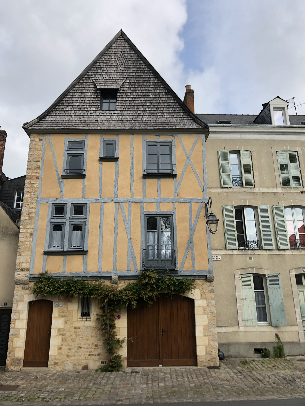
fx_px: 329
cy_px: 203
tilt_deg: +18.1
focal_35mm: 28
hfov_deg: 49.7
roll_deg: +1.1
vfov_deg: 63.4
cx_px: 152
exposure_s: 1/1517
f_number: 1.8
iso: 20
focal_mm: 4
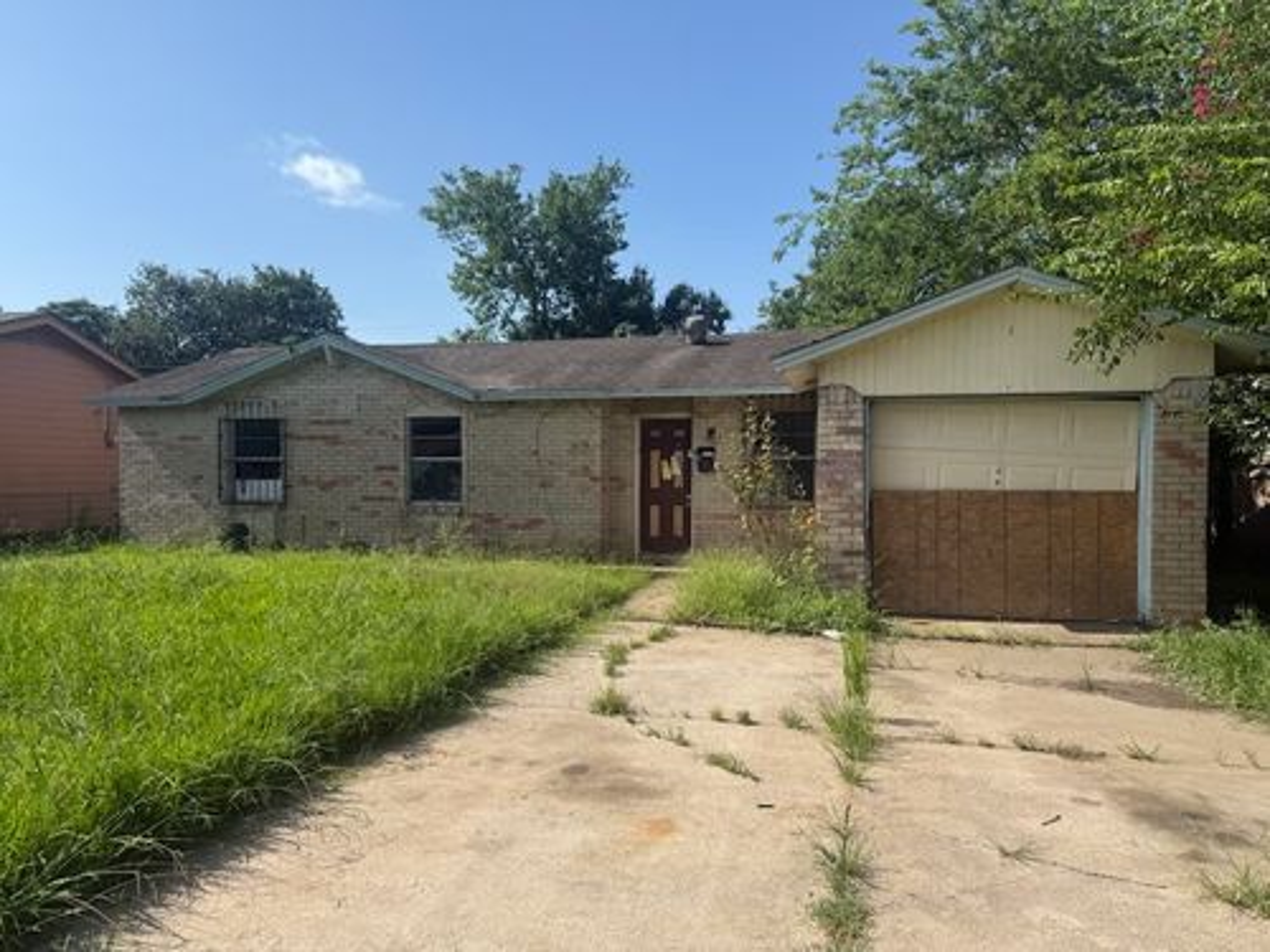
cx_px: 635
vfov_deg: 56.8
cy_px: 476
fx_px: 881
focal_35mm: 24
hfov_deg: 71.6
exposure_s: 1/4975
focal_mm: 6.76
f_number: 1.78
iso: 80
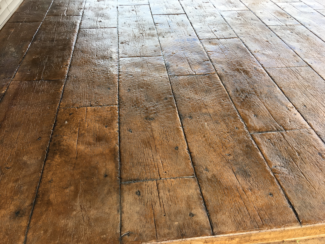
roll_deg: -0.9
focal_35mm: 29
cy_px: 122
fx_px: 272
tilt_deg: -39.9
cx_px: 162
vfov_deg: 48.2
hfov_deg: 61.7
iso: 25
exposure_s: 1/250
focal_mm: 4.15
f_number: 2.2
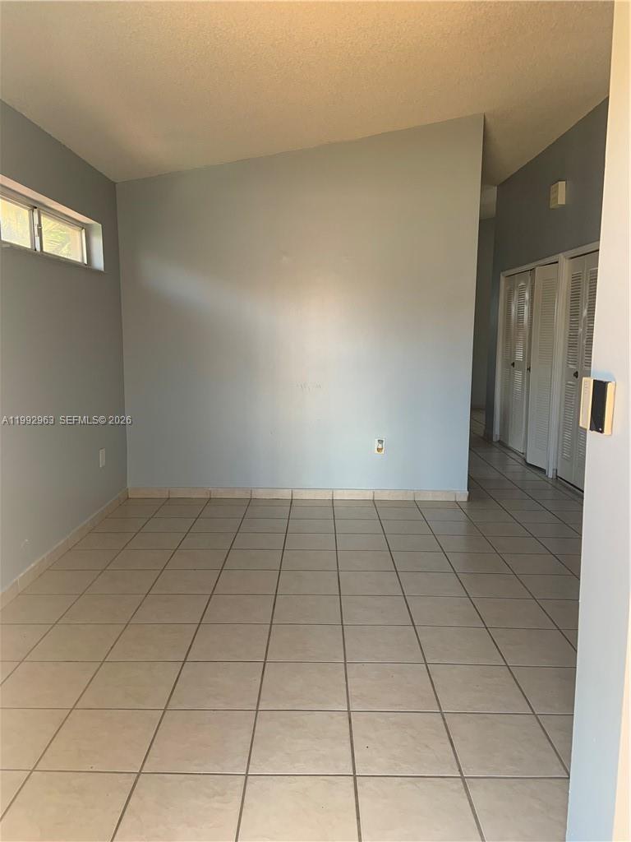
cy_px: 421
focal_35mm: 26
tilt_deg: -7.3
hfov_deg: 53.1
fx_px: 632
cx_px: 316
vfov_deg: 67.3
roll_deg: -0.1
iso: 50
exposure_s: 1/121
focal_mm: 4.25
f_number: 1.8
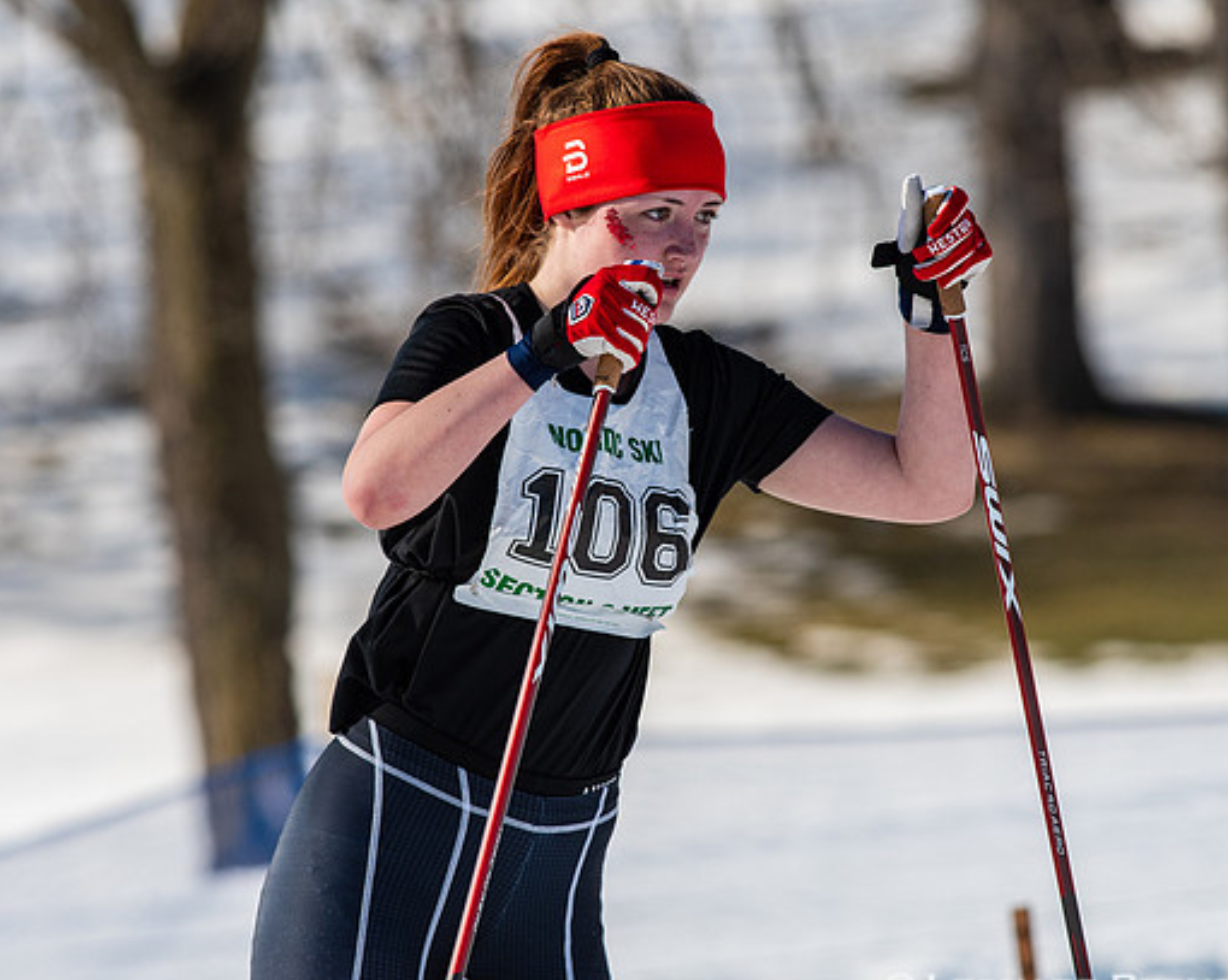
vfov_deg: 2.8
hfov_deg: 3.5
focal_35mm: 560
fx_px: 20333
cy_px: 501
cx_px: 653
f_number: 6.3
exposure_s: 1/2000
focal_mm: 300
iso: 400
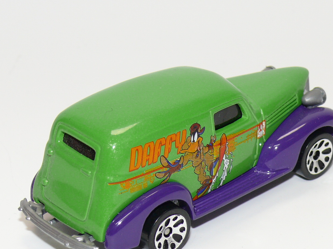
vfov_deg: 11.1
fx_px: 1289
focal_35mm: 134
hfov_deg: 14.7
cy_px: 153
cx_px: 181
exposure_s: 1/30
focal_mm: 13.5
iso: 100
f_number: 4
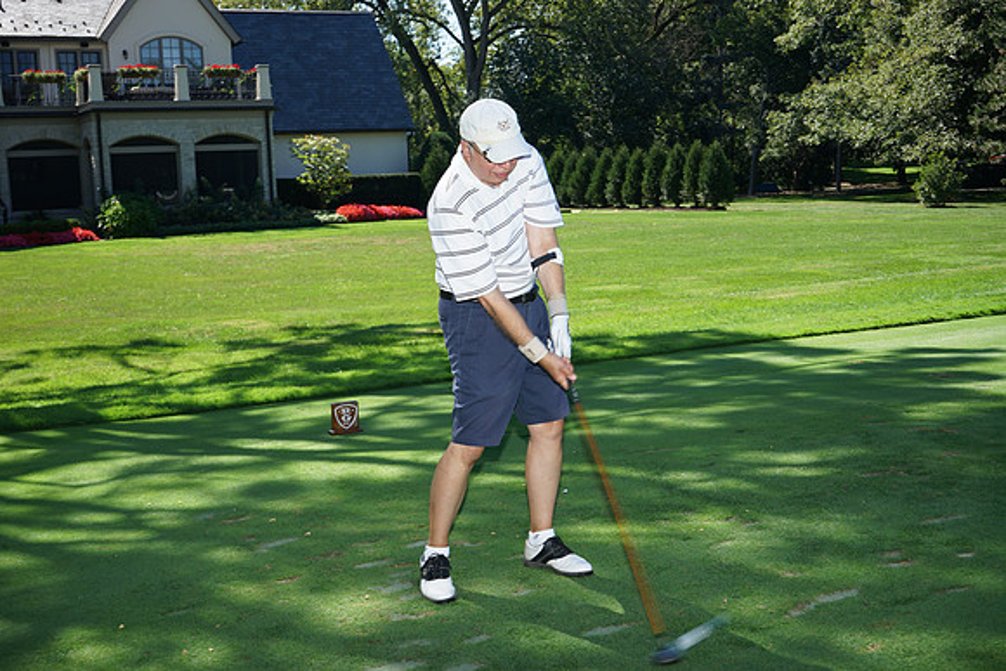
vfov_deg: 29.9
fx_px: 1258
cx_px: 503
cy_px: 336
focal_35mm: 45
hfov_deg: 43.6
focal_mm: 45
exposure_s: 1/200
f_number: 9
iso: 200
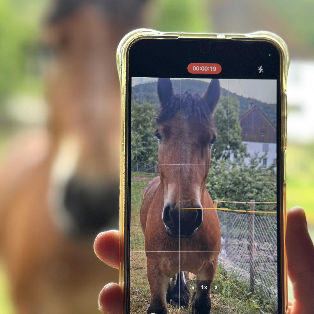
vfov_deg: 30.0
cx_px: 156
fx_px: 585
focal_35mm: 57
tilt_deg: -1.2
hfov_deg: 30.0
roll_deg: -2.7
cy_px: 191
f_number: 1.78
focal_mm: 6.86
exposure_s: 1/240
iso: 80
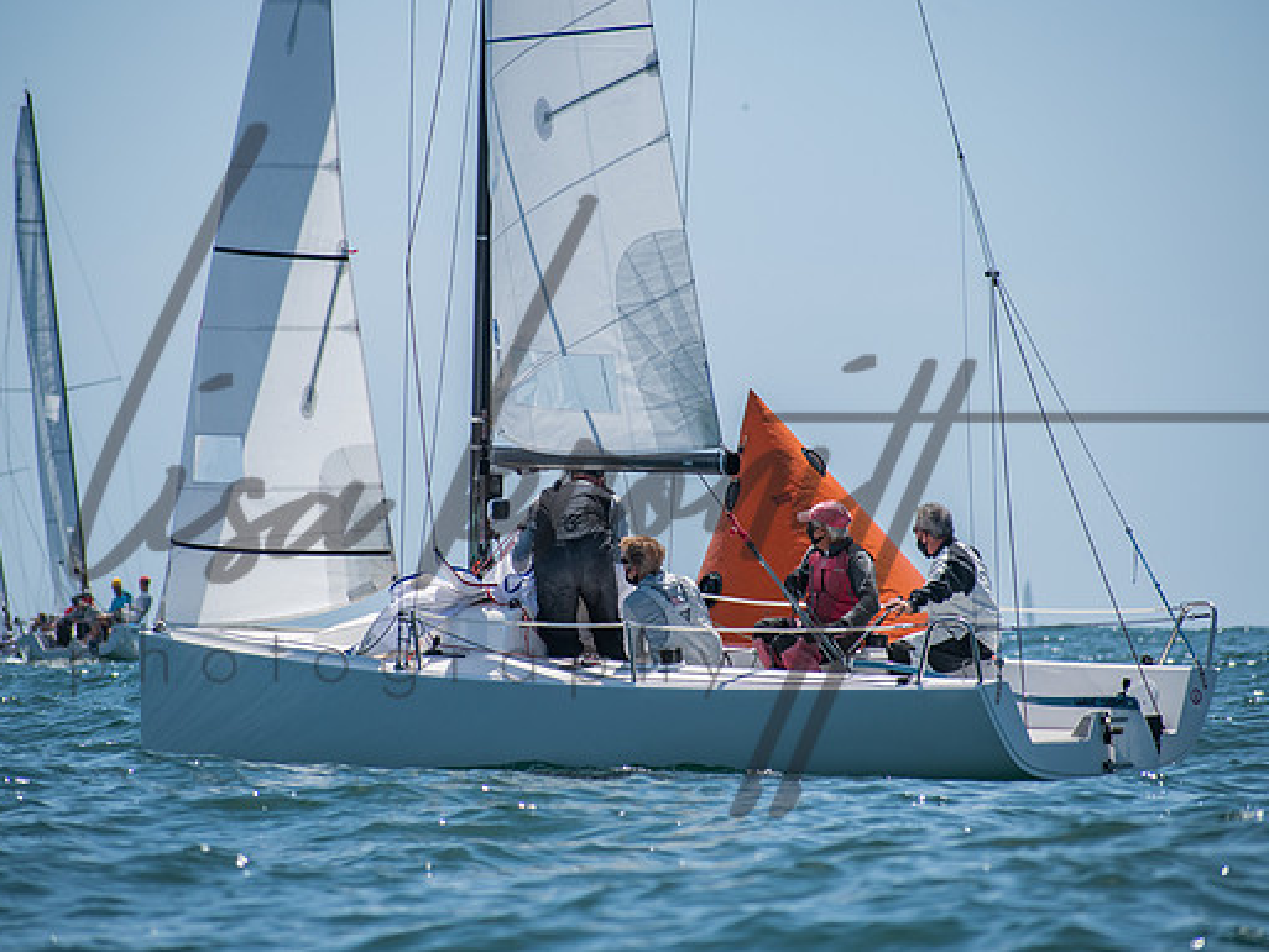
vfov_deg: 4.5
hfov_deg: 6.0
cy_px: 475
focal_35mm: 328
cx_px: 645
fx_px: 12027
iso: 200
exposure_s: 1/1250
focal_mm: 190
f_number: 6.3
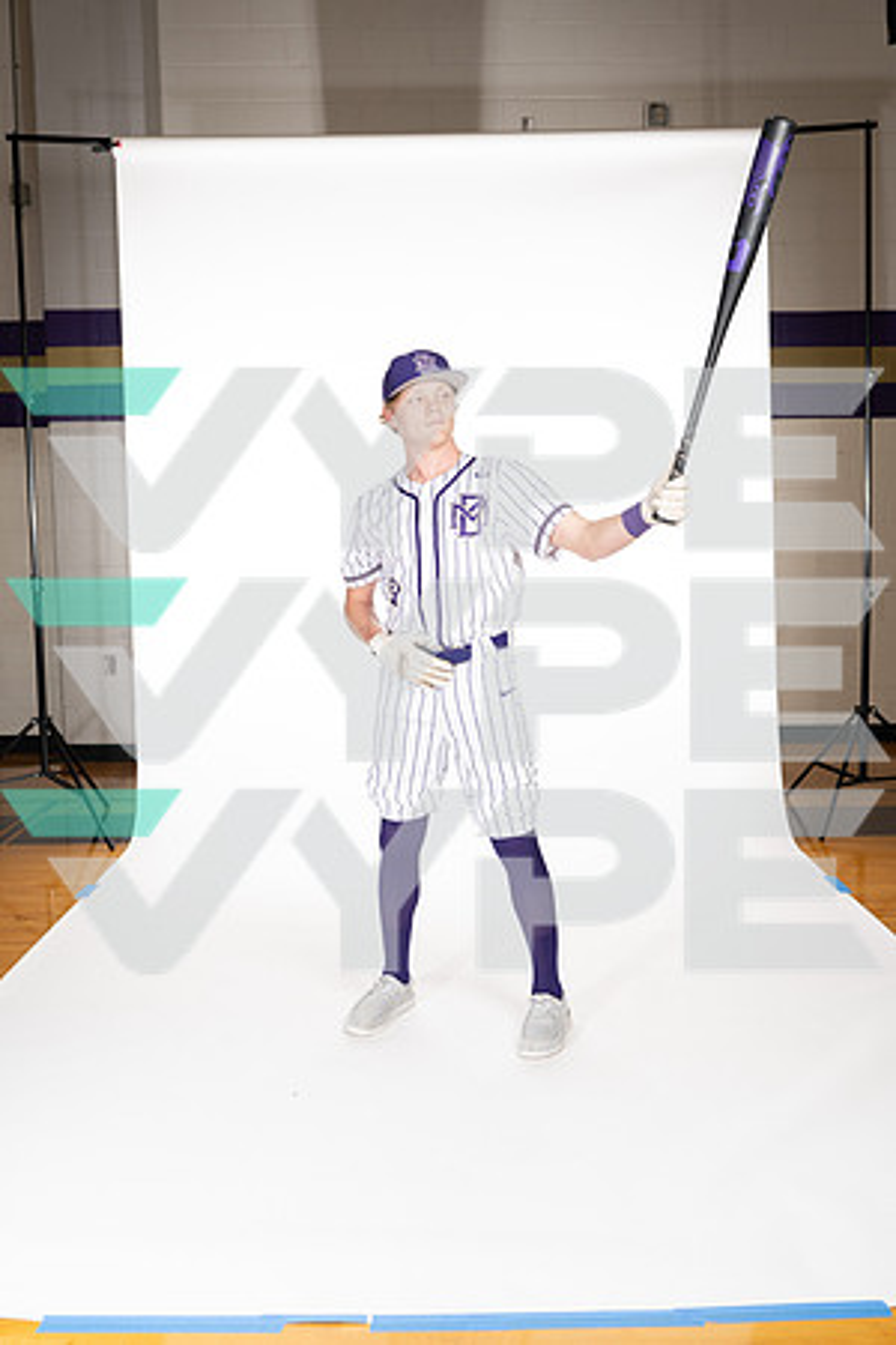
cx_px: 448
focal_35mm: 35
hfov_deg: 37.9
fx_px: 1307
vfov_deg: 54.4
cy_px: 672
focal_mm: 35
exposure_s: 1/250
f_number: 5.6
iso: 250
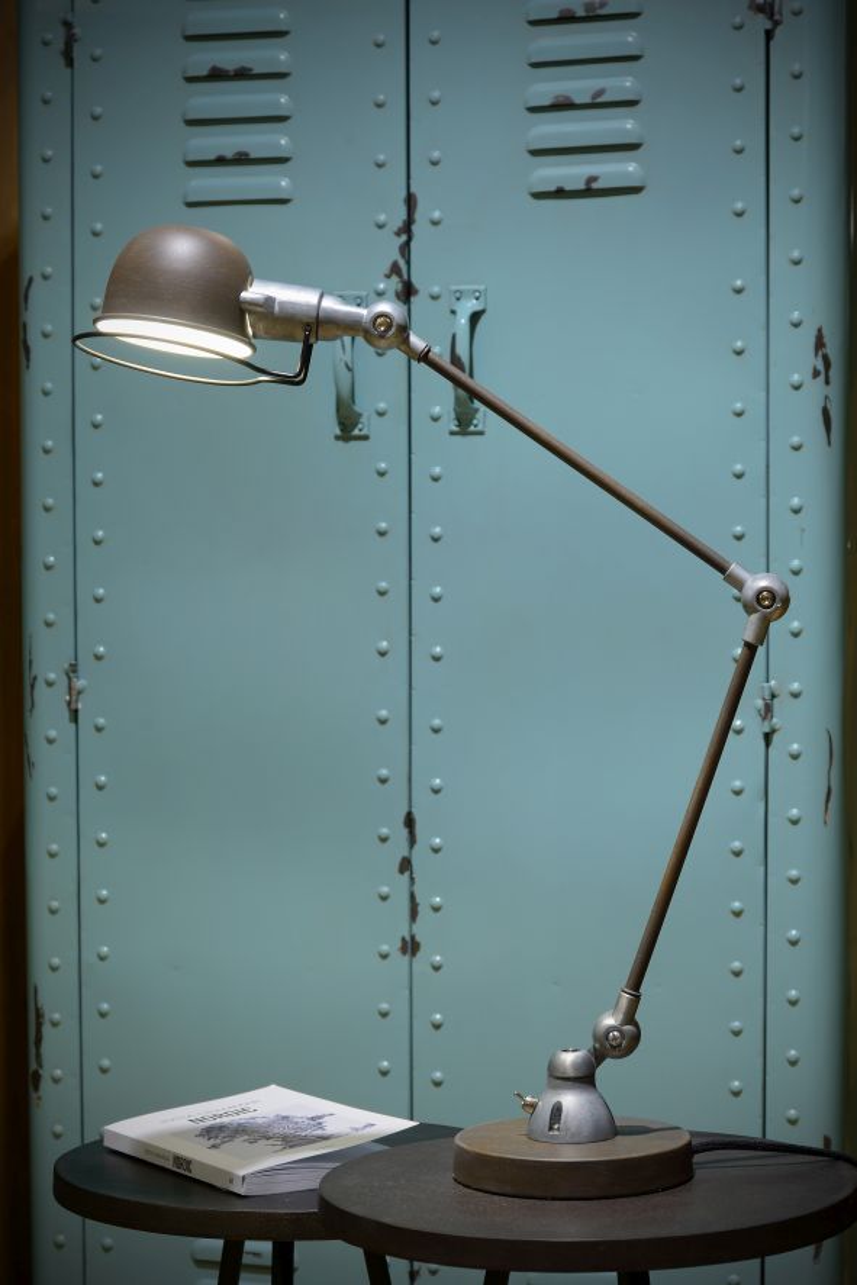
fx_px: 3034
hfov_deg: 16.1
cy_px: 642
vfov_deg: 23.9
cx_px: 428
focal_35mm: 85
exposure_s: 1/4
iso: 100
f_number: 8
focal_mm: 85
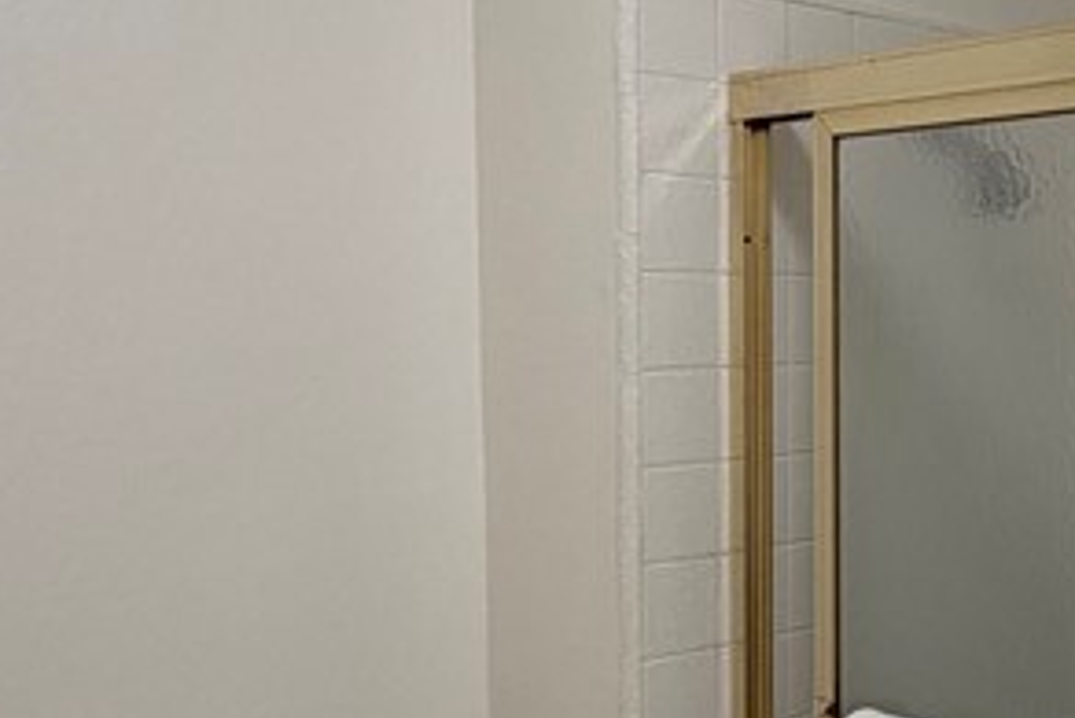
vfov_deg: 26.5
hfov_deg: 37.3
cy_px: 405
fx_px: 1524
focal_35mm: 51
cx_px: 884
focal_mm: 2.22
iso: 100
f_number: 2.2
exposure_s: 1/120
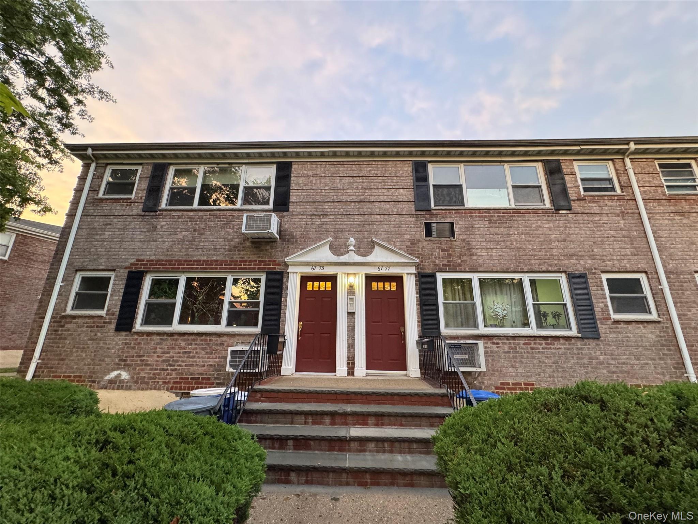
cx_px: 349
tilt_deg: +16.9
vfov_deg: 85.7
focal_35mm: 14
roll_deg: -0.5
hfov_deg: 102.1
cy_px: 262
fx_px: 282
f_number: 2.2
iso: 400
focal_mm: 2.22
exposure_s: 1/60
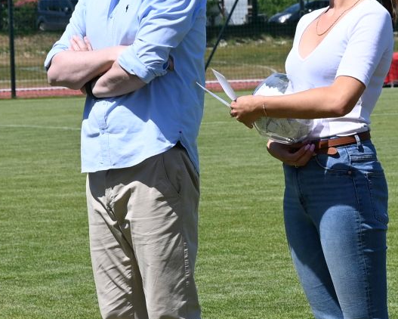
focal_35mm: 232
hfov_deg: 8.3
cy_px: 172
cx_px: 234
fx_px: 2734
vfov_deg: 6.7
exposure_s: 1/400
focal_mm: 58
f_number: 7.1
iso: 100
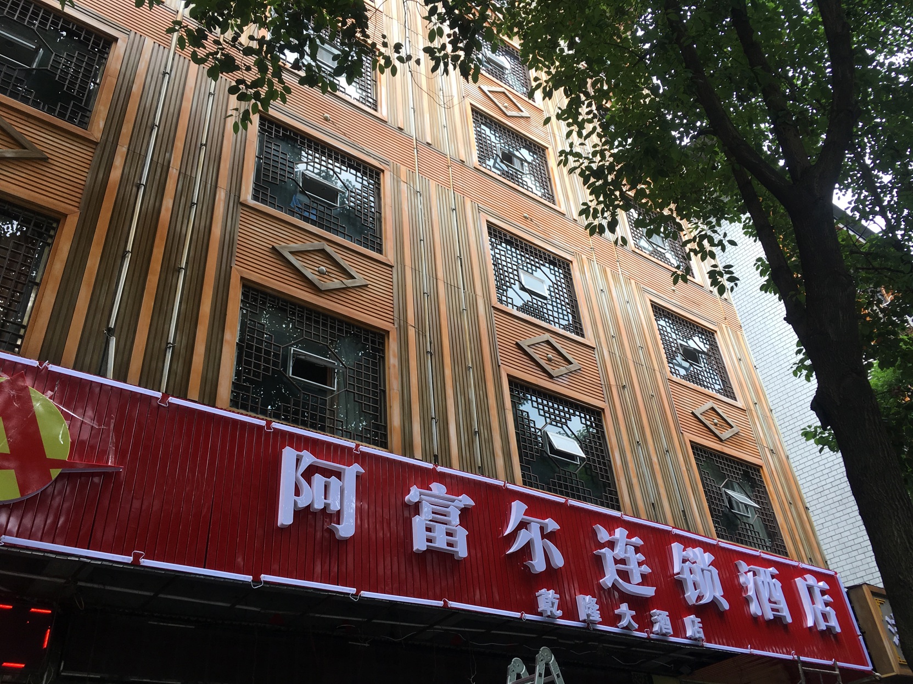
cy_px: 342
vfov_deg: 48.2
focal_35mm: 29
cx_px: 456
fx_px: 765
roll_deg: +5.7
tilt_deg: +35.8
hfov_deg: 61.7
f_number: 2.2
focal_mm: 4.15
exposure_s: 1/169
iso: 25
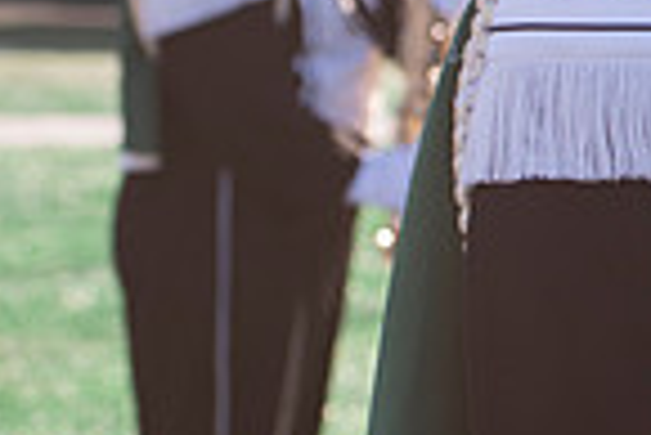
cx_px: 1118
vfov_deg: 4.4
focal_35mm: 312
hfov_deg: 6.5
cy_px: -388
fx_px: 5648
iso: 320
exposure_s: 1/800
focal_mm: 78
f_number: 5
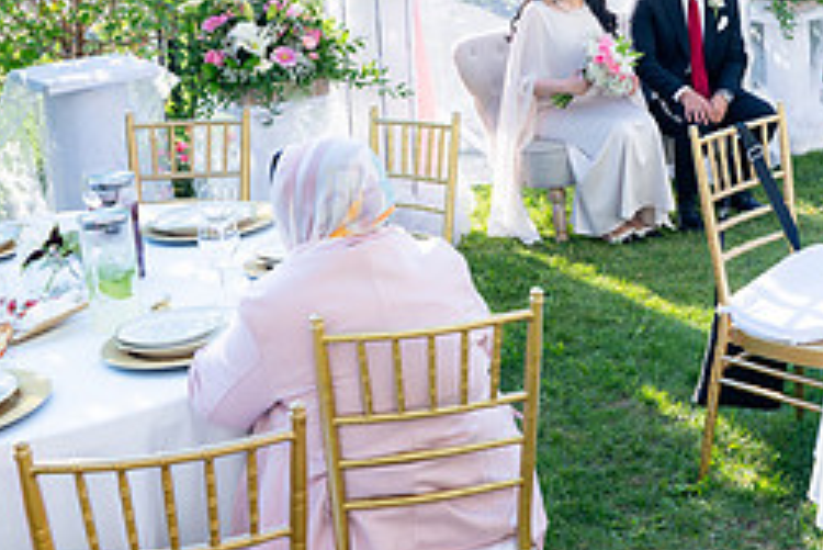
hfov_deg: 30.0
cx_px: 695
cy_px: 21
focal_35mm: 65
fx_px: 1487
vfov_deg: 20.4
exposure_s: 1/320
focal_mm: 28
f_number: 5
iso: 200
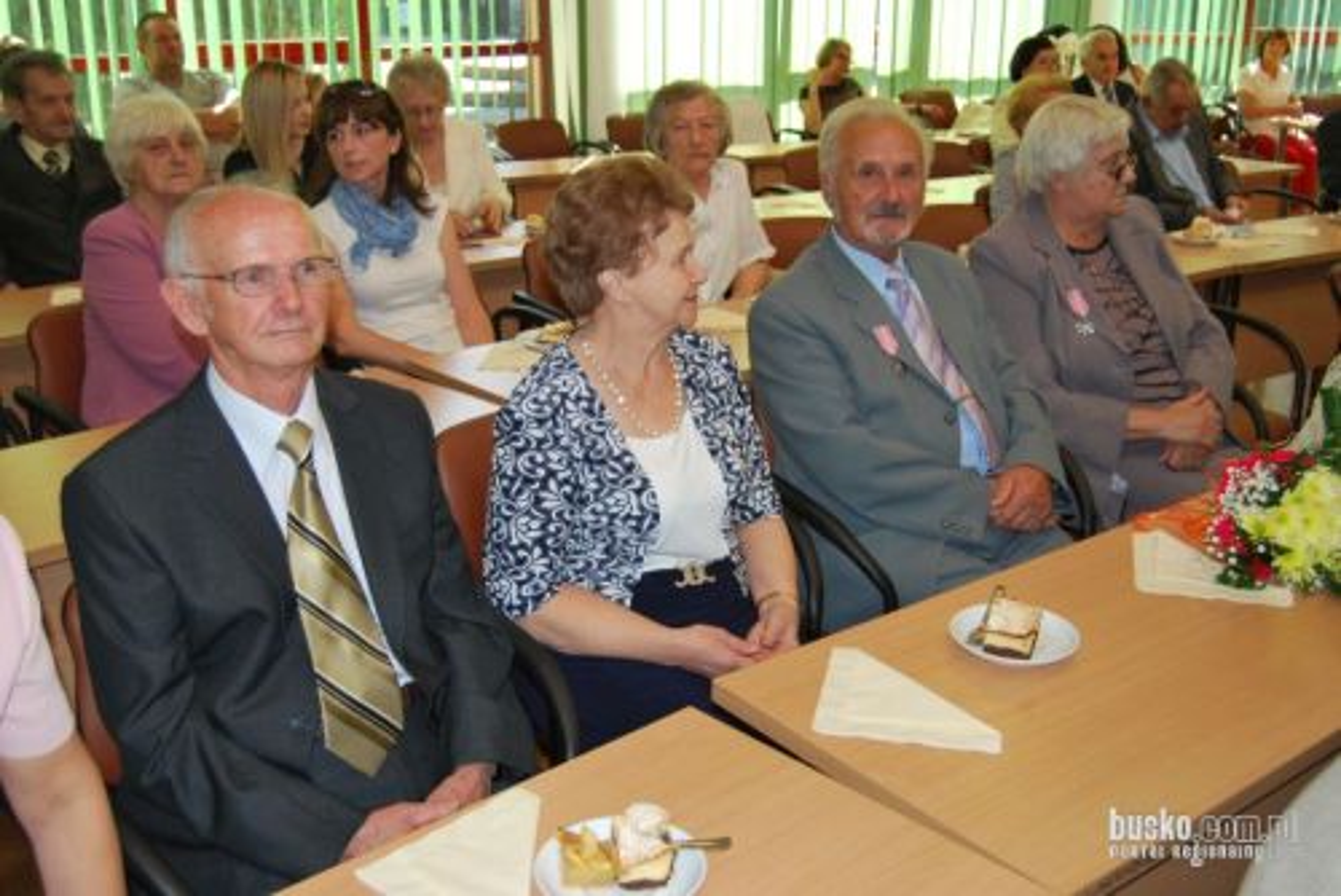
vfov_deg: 34.3
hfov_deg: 49.5
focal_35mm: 39
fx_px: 1454
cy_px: 448
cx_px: 670
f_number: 4
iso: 200
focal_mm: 26
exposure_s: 1/60
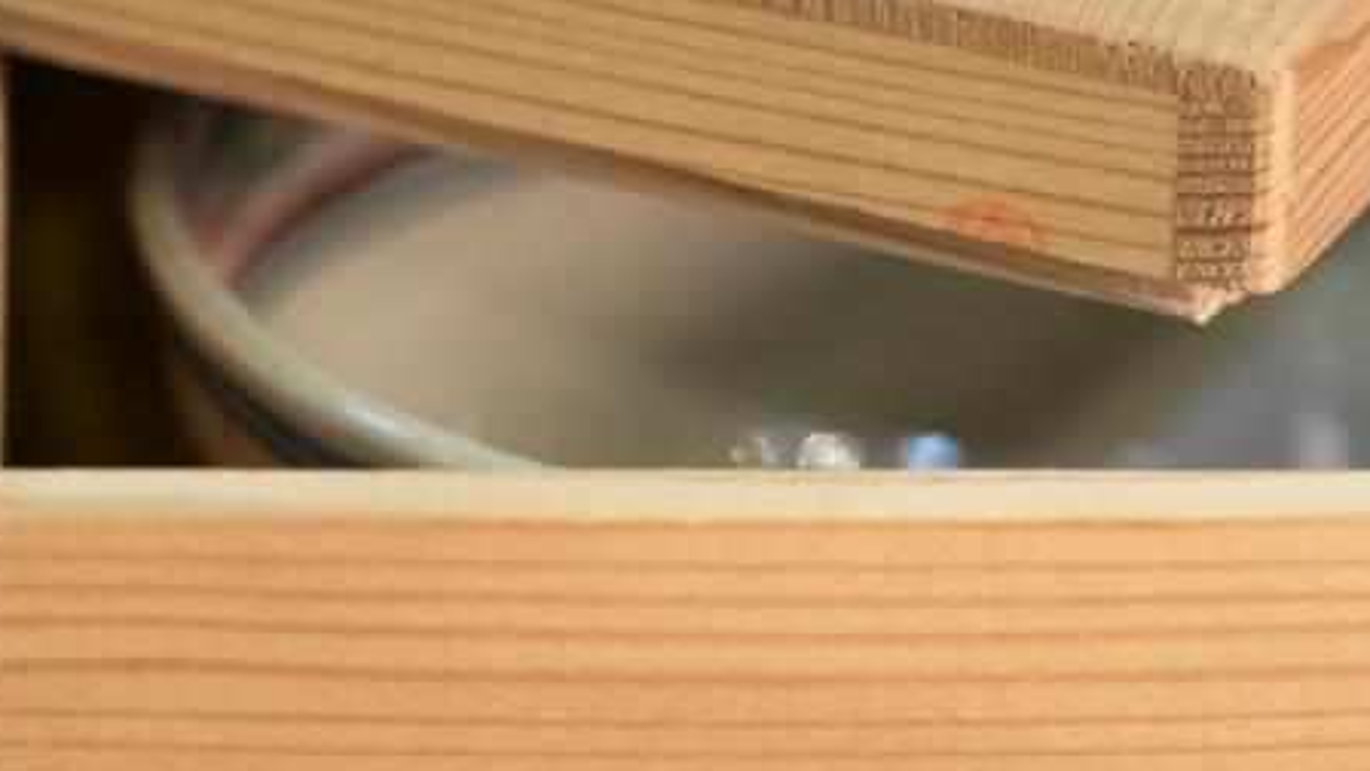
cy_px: 173
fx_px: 8283
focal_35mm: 228
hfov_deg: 9.4
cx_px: 1000
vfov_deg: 5.3
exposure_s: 1/100
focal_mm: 90
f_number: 4
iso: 800
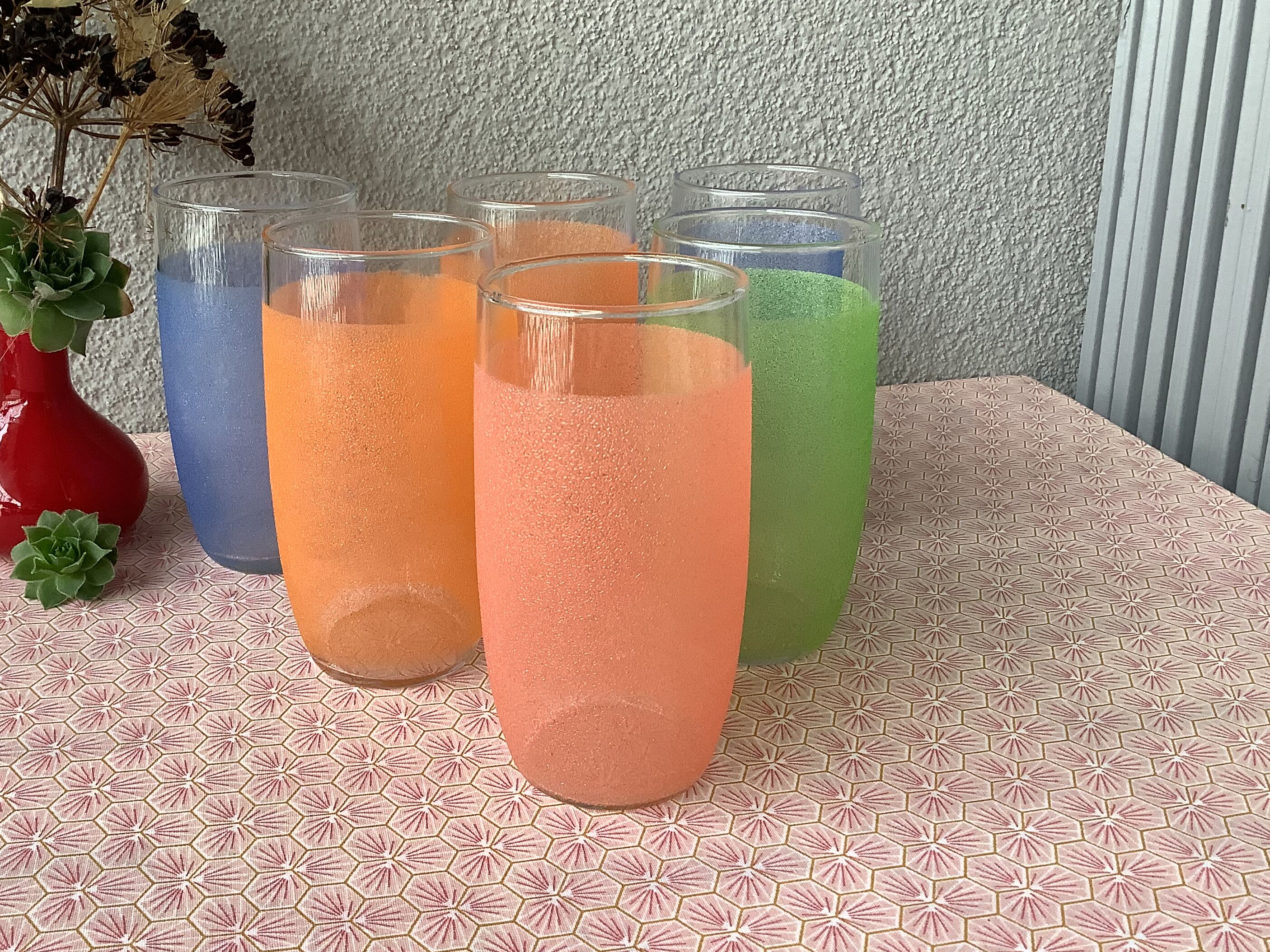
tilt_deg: -17.4
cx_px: 557
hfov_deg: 51.2
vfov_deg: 39.6
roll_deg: -0.3
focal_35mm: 36
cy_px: 425
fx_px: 1321
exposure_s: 1/60
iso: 80
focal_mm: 3.3
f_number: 2.4
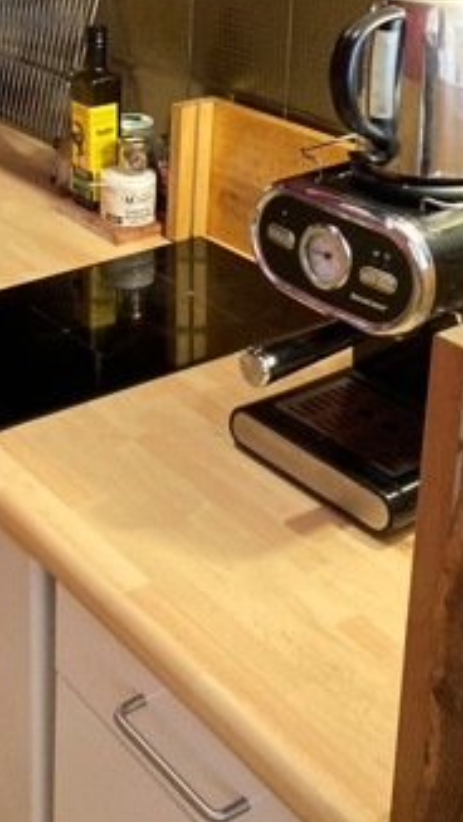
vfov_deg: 35.5
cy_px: 118
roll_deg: -0.4
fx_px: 1222
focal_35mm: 56
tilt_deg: -14.9
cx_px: 35
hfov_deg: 20.9
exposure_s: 1/40
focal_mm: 3.99
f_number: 1.8
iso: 400
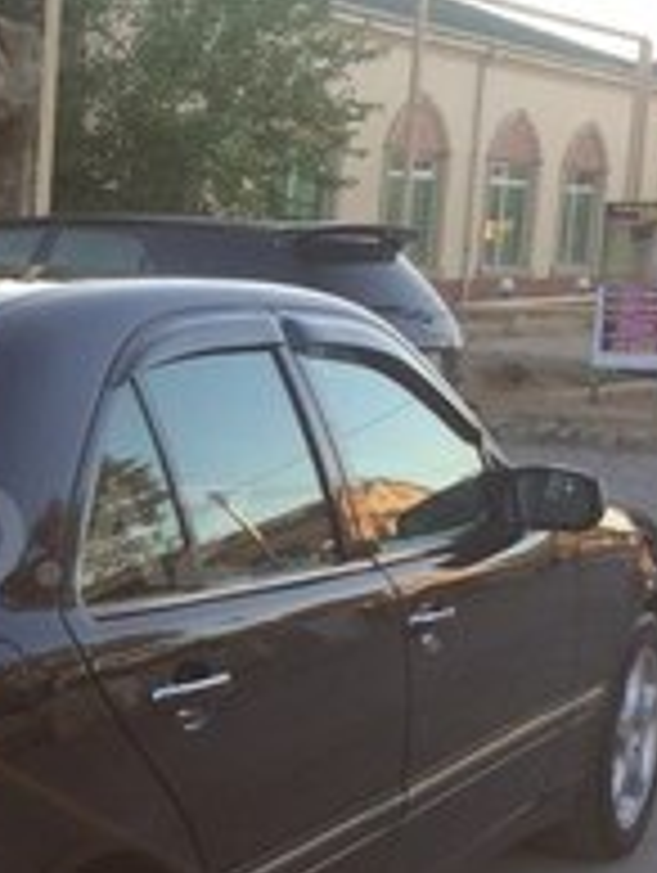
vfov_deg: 26.2
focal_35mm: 74
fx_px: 1869
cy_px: 536
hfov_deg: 19.0
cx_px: -94
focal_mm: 4.15
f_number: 2.2
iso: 32
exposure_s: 1/183
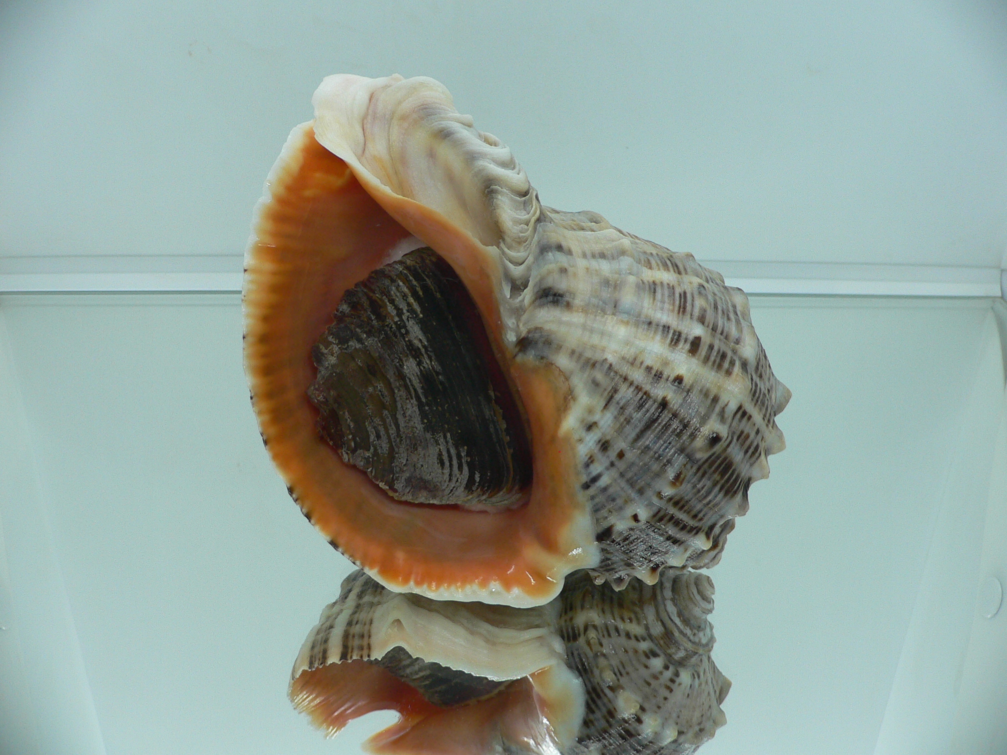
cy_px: 378
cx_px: 504
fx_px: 1018
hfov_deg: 52.6
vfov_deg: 40.7
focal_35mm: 35
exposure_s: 1/60
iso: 100
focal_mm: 4.6
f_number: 2.8
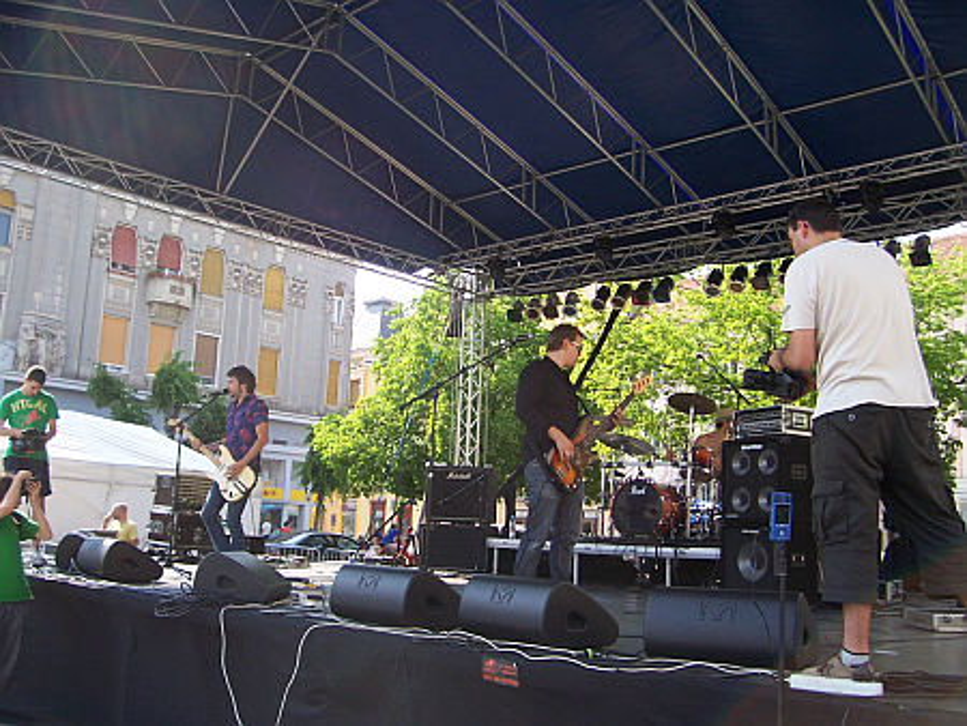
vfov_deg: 41.8
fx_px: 950
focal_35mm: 34
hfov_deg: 53.9
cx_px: 484
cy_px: 363
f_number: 2.7
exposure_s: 1/350
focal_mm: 5.6
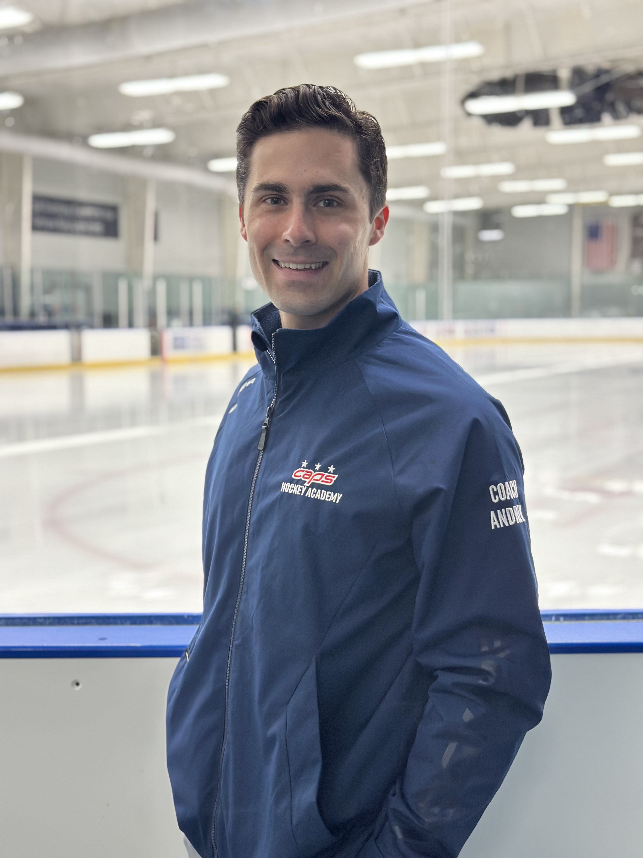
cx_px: 322
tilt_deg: -5.6
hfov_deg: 30.3
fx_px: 1189
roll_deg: -0.2
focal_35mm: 48
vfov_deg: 39.7
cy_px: 429
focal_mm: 6.86
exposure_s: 1/60
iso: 100
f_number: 1.78
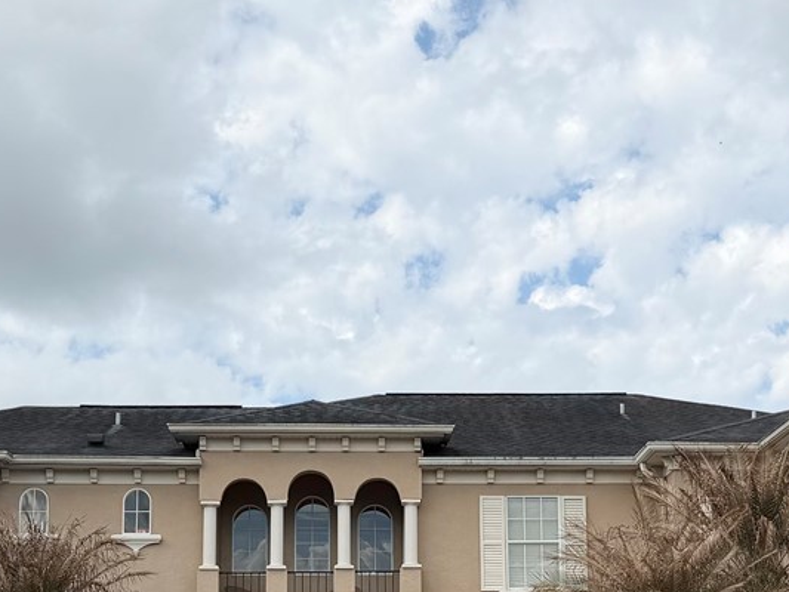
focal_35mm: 72
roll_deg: +0.6
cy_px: 545
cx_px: 360
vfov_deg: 20.0
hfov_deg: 27.0
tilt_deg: +9.0
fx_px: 1641
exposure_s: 1/6173
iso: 80
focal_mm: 6.76
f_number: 1.78
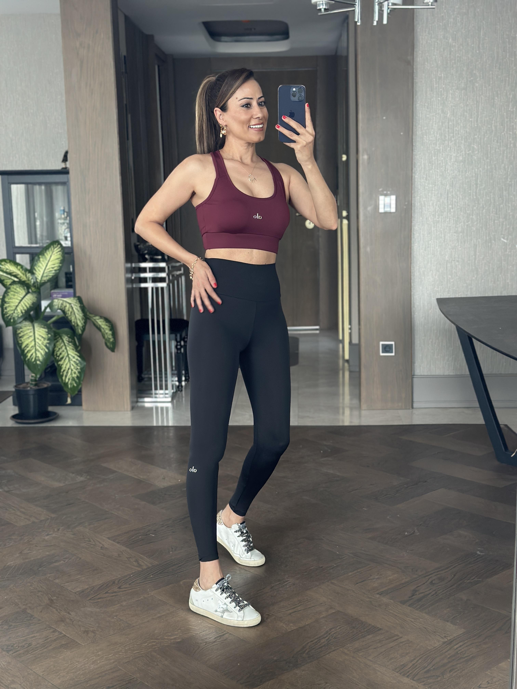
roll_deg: -0.1
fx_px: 956
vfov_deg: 39.7
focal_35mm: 48
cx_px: 258
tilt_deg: -19.5
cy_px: 344
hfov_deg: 30.3
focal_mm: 6.86
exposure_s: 1/60
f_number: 1.78
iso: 200
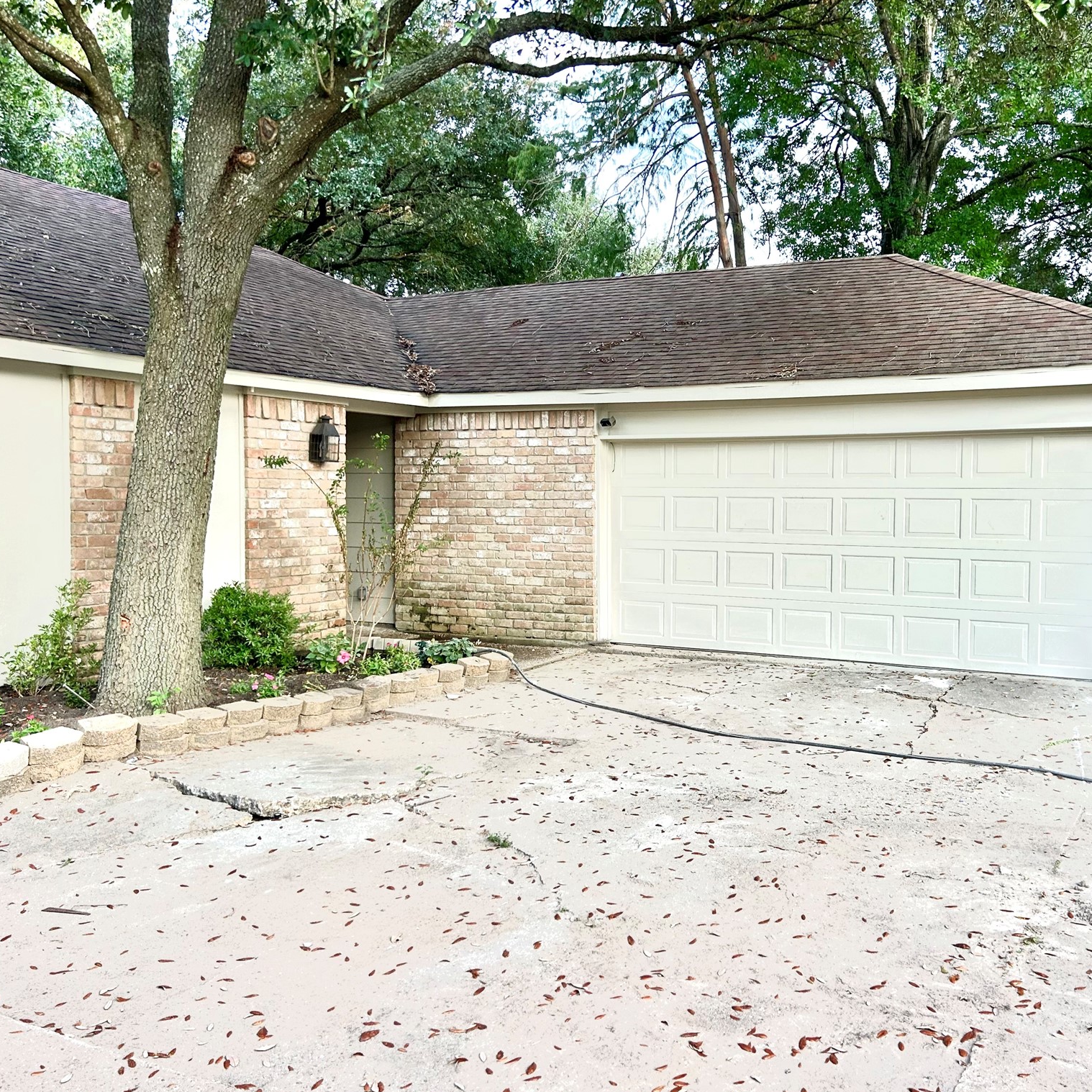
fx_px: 1106
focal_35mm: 31
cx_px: 684
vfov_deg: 52.5
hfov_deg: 52.0
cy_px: 550
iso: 64
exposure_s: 1/121
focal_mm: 5.7
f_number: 1.5
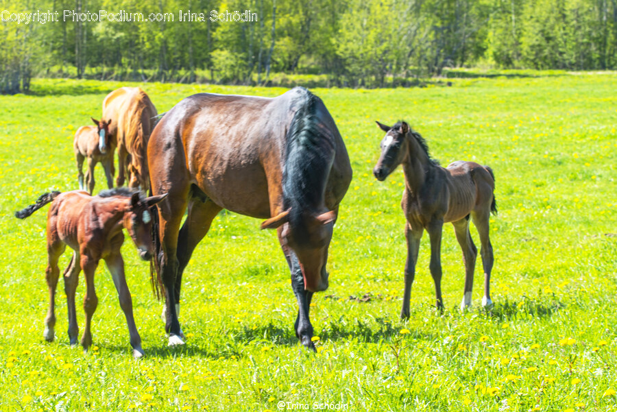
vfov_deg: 9.2
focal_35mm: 150
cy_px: 206
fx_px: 2572
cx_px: 308
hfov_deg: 13.7
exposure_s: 1/30
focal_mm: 150
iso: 100
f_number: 16
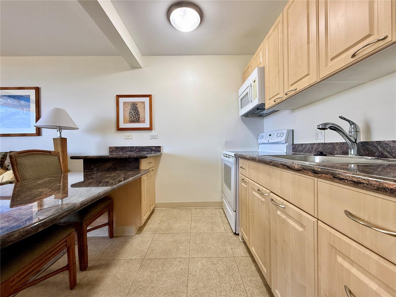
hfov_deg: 102.1
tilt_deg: -0.6
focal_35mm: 14
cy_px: 148
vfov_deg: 85.6
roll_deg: +0.1
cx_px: 198
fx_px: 160
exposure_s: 1/120
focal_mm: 2.22
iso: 200
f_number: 2.2
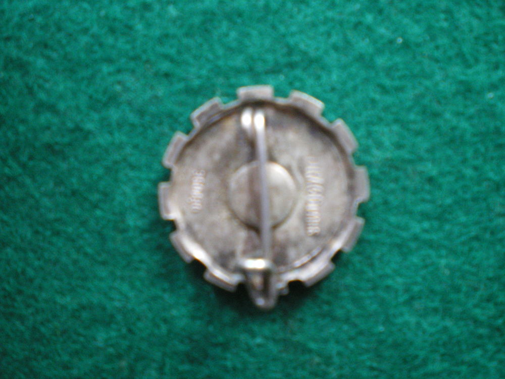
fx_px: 554
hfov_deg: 49.0
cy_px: 190
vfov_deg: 37.7
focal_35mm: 38
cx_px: 252
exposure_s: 1/15
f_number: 3.1
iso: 400
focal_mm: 6.3
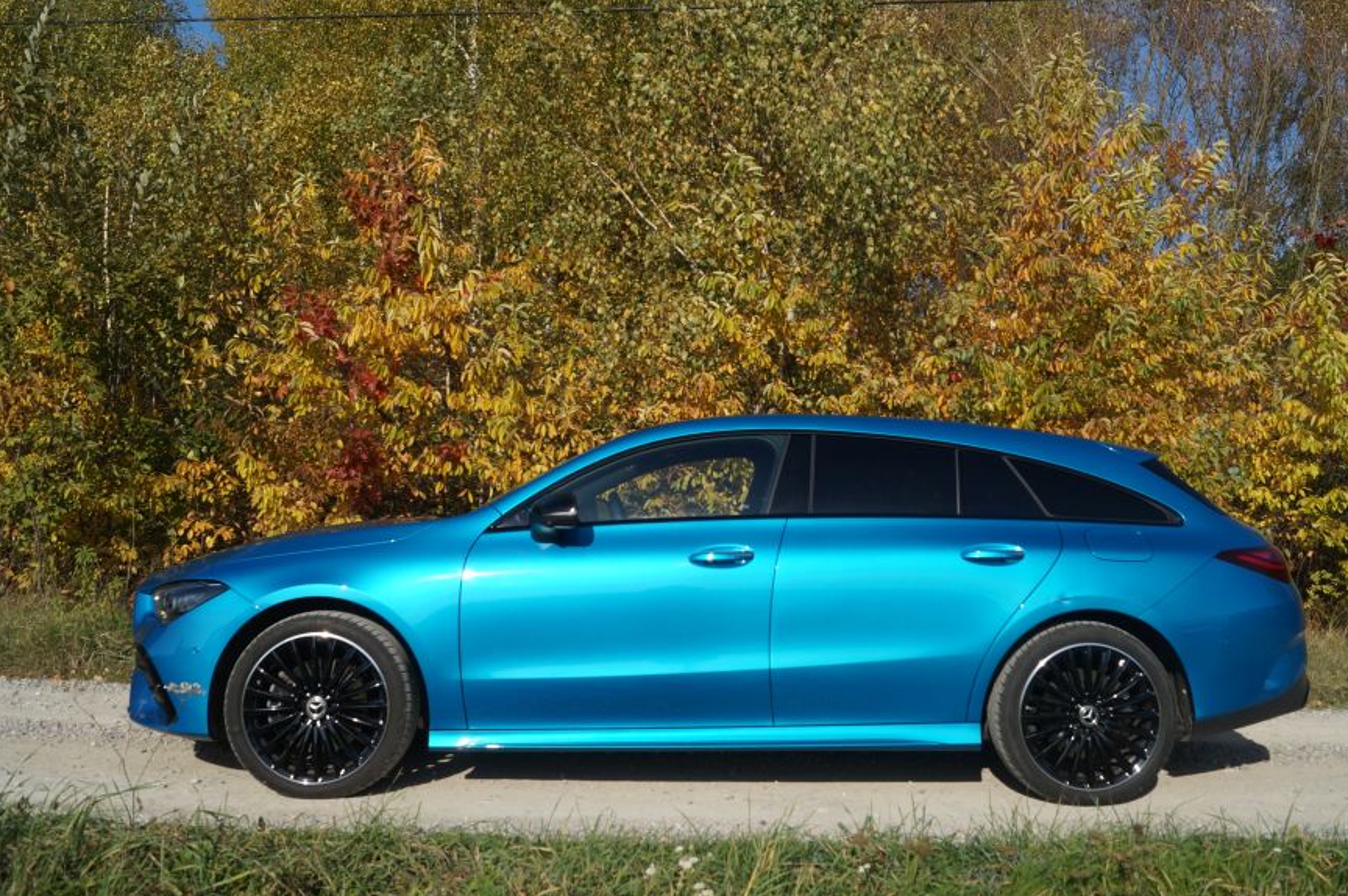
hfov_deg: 58.7
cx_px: 718
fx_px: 1197
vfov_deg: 40.9
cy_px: 373
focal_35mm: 32
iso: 100
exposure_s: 1/400
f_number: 8
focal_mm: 18
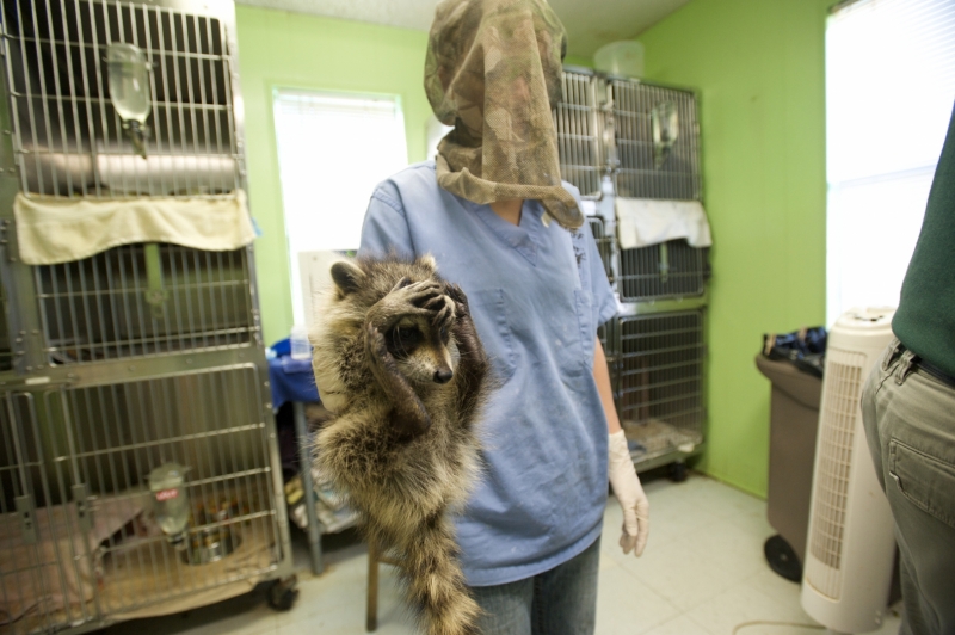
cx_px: 478
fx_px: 451
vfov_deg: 70.3
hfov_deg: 93.3
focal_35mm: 17
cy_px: 318
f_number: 3.5
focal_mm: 17
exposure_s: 1/125
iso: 1250
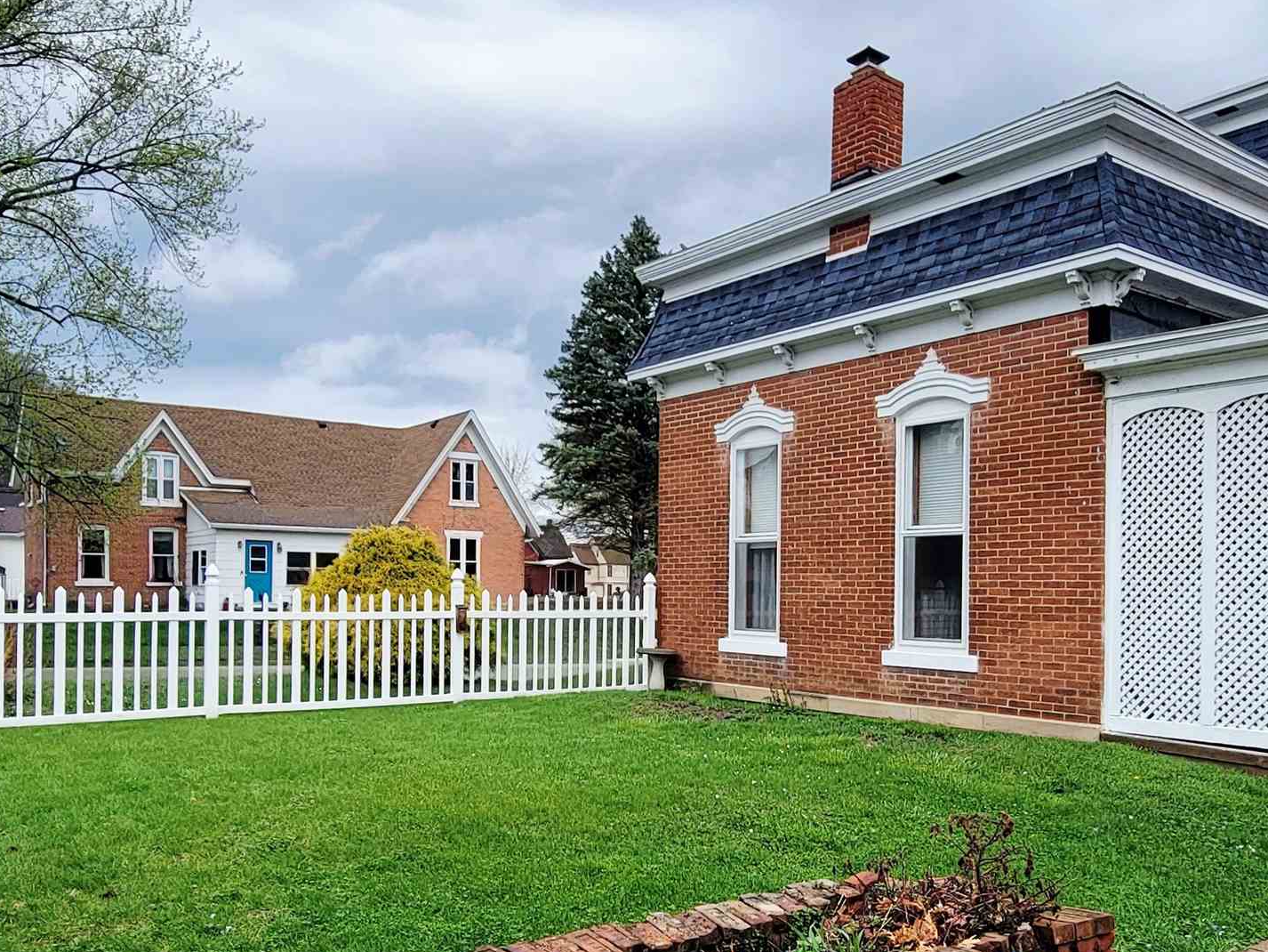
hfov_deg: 63.3
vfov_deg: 49.3
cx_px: 688
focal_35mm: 28
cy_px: 594
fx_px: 1026
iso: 50
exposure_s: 1/1250
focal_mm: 2.2
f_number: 2.2
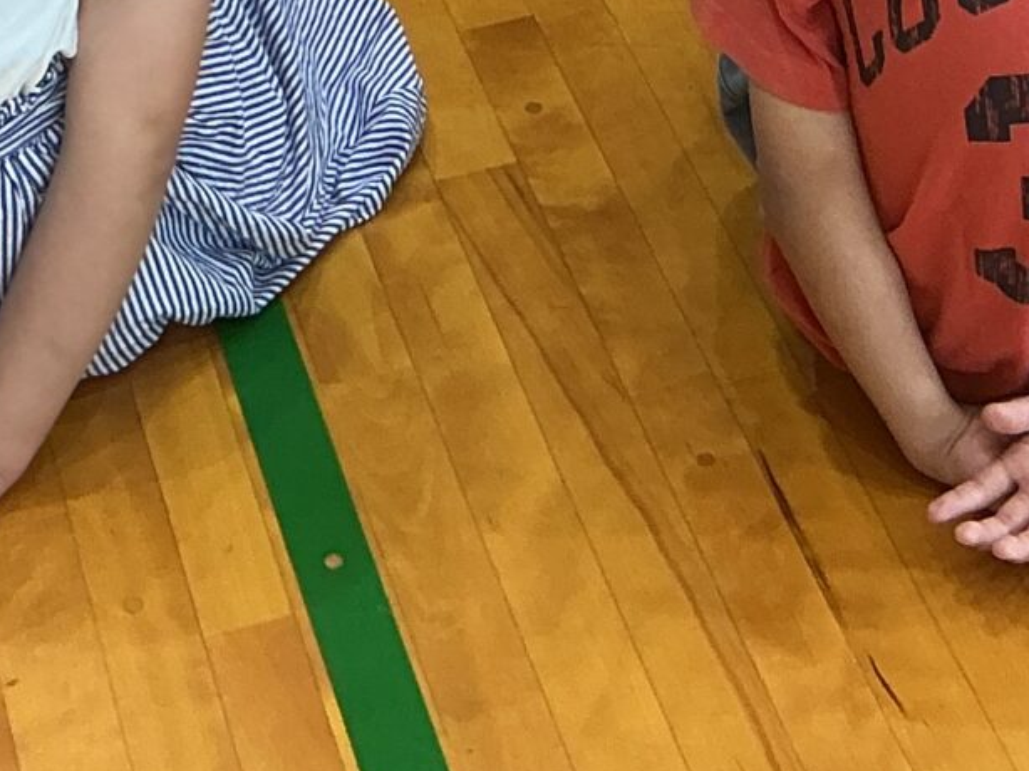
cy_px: -711
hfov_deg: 16.3
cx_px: 577
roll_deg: +1.6
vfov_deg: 11.2
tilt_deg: -25.3
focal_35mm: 121
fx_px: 3595
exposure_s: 1/50
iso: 80
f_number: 1.8
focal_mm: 3
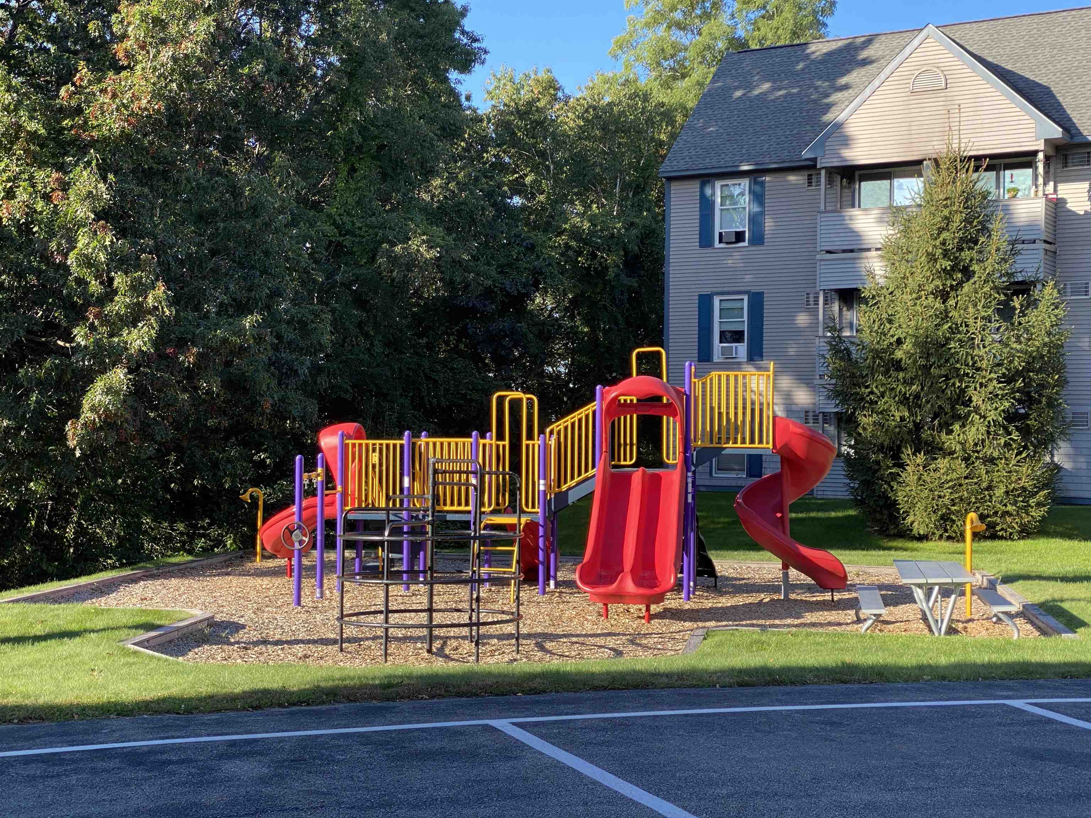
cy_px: 409
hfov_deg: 36.8
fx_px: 1639
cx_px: 546
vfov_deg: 28.0
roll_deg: -0.5
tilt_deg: -0.2
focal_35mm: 52
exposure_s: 1/366
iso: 20
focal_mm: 6
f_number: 2
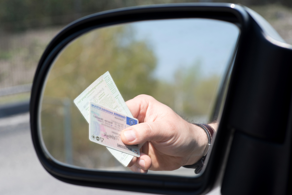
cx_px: 146
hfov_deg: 20.4
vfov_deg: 13.7
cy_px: 98
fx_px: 811
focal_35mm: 100
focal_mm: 100
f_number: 11
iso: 400
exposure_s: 1/500
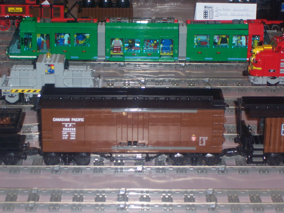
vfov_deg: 14.5
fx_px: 837
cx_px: 142
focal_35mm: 102
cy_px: 106
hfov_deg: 19.3
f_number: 4.6
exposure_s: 1/90
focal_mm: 16.8
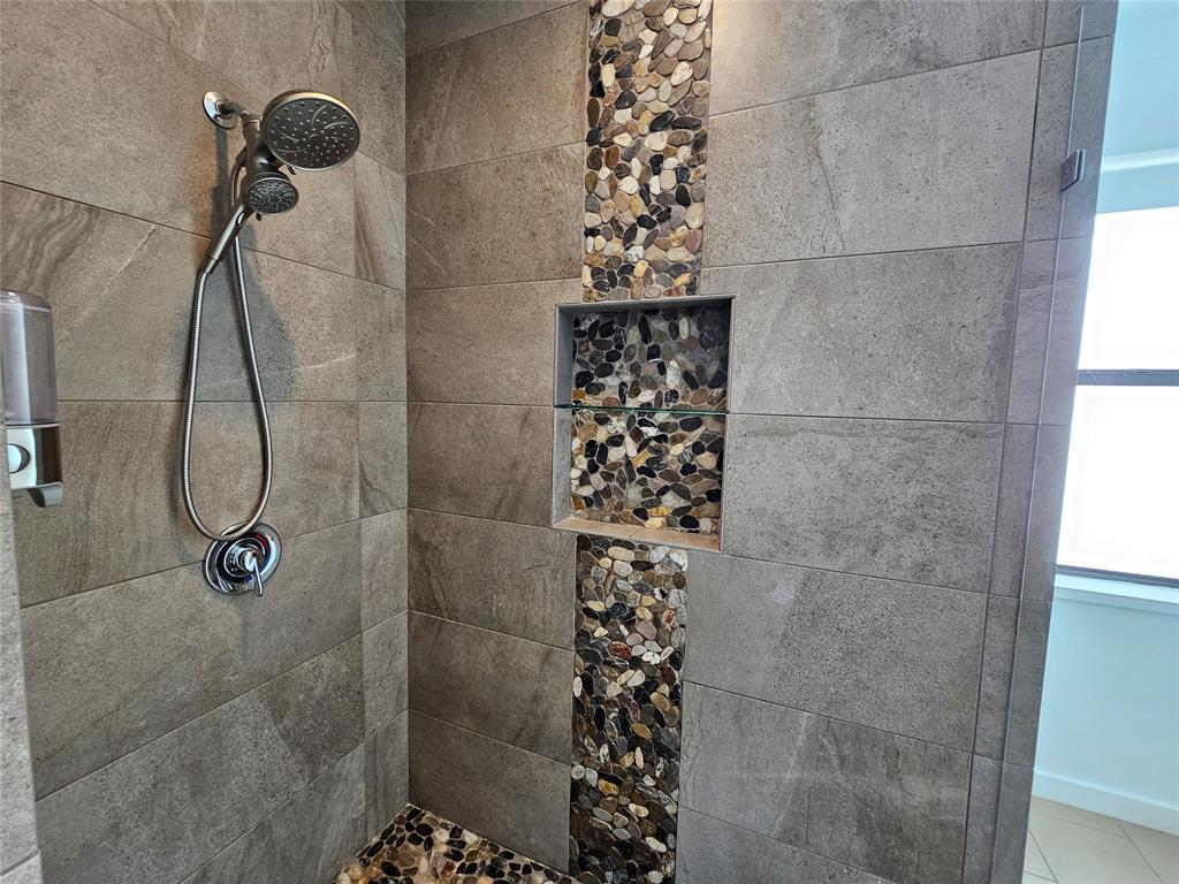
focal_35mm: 13
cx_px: 590
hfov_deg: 106.2
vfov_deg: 89.9
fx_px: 443
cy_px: 442
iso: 250
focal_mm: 2.2
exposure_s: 1/60
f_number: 2.2
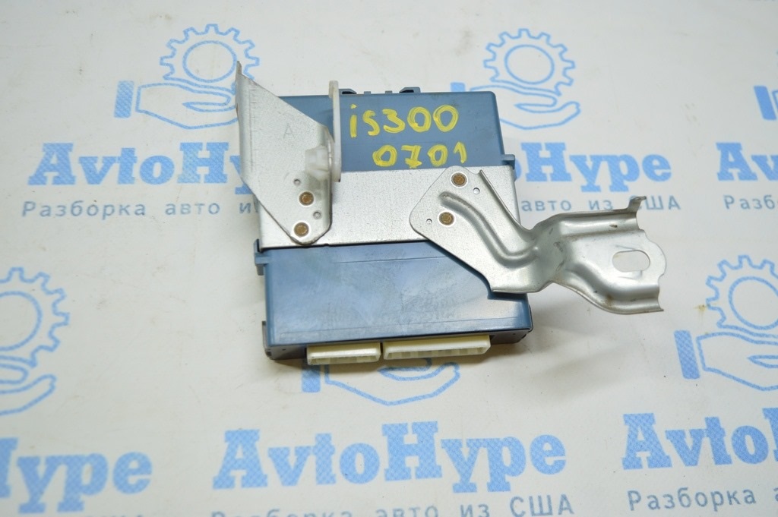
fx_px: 777
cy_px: 258
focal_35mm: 36
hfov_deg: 53.2
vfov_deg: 36.8
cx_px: 389
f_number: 4
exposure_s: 1/60
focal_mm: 24
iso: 400
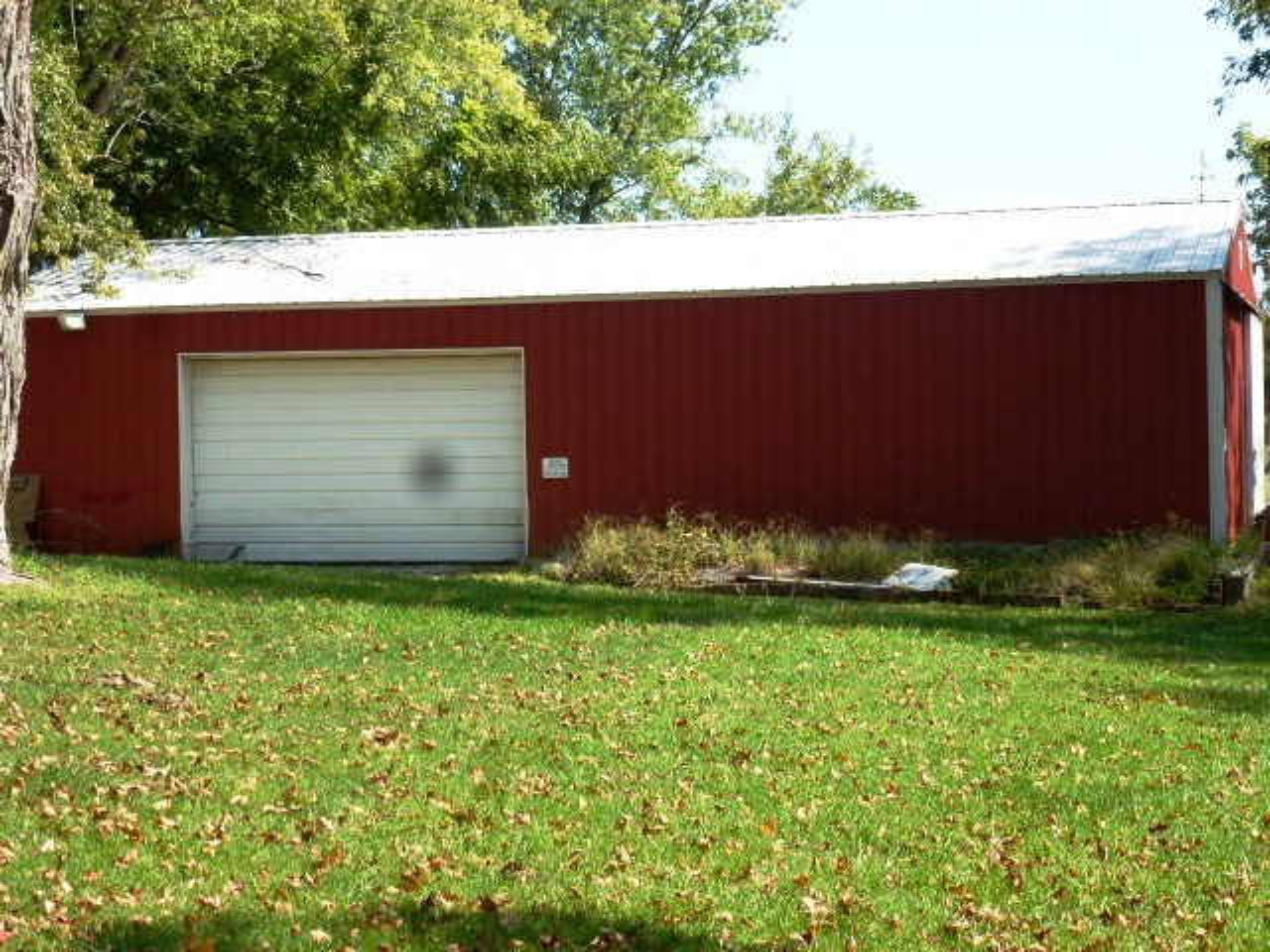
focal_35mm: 71
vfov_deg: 20.7
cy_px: 476
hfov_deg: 27.4
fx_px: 2605
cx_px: 635
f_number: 4.7
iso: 100
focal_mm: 12.7
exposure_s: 1/250
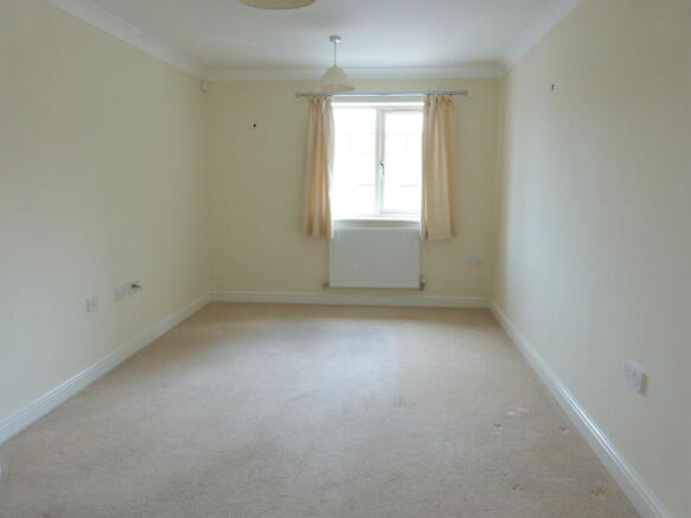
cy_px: 259
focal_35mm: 25
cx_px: 346
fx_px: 499
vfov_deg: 54.9
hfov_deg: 69.4
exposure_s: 1/60
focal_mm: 4.5
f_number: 2.8
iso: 160
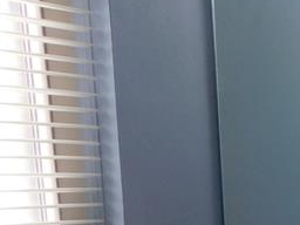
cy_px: 289
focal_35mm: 92
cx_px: 534
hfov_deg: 17.4
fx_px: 797
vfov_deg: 15.3
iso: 125
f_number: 3
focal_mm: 4
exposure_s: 1/30
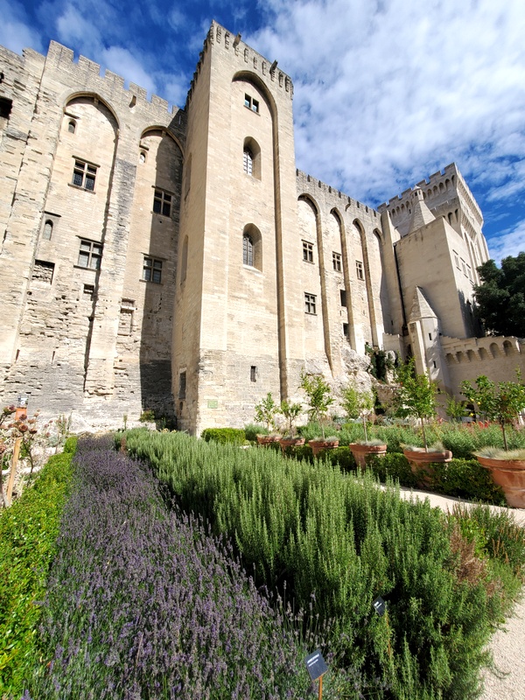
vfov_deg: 106.2
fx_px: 263
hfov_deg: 89.9
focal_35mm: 13
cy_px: 350
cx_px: 262
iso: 50
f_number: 2.2
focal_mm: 1.8
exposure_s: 1/1437
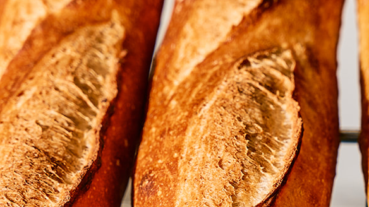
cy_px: 193
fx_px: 1966
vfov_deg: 6.0
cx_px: 226
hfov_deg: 10.7
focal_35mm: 201
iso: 200
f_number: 5
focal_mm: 70
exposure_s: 1/100
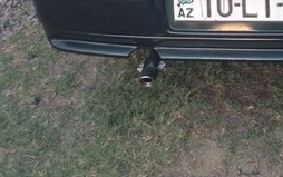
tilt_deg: -17.5
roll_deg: +1.4
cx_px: 283
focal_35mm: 91
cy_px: -95
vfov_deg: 13.5
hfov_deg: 22.0
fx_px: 702
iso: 50
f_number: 2.4
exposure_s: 1/131
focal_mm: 4.12
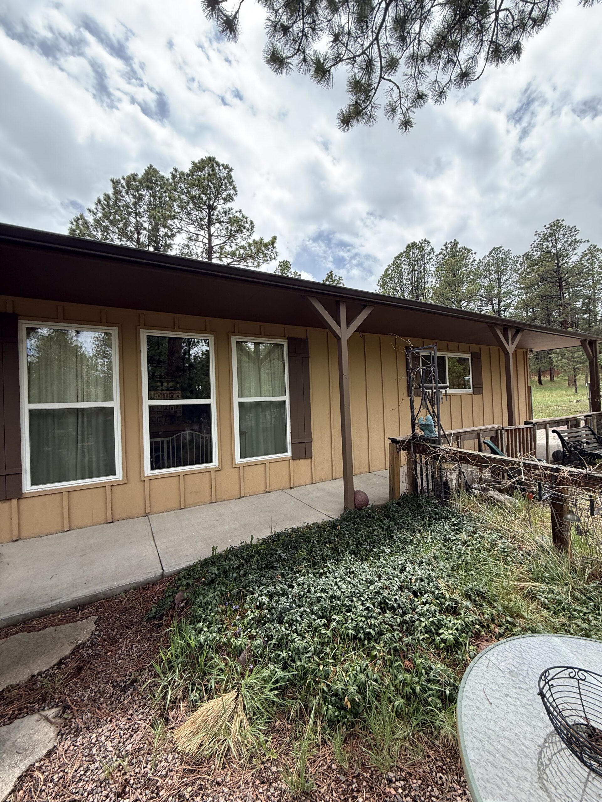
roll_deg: +3.1
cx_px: 301
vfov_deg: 102.1
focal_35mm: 14
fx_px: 325
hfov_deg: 85.7
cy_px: 401
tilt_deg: +0.9
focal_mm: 2.22
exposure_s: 1/411
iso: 50
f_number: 2.2
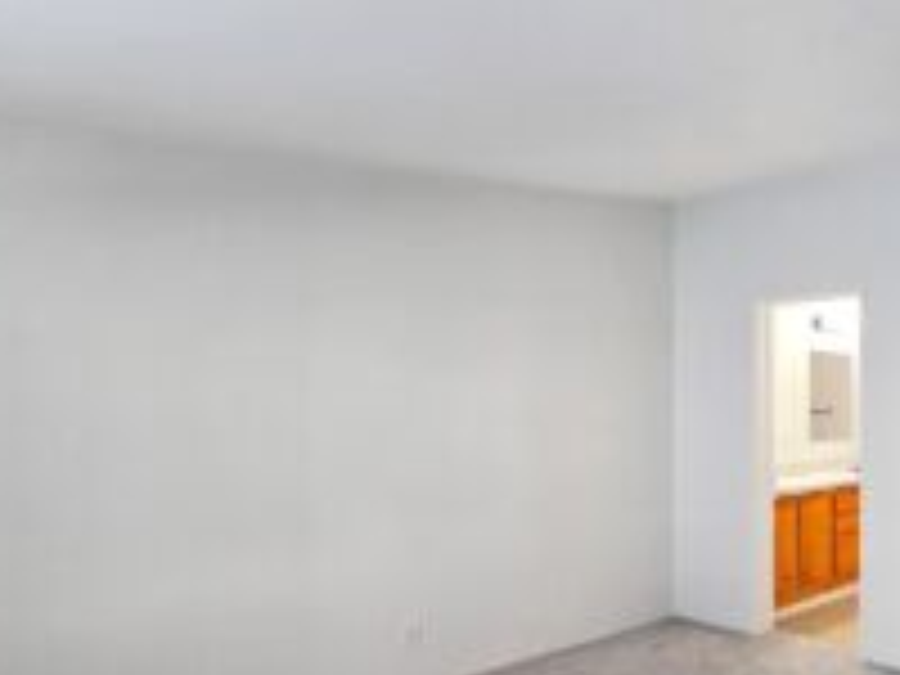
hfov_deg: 56.4
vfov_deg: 52.5
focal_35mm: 26
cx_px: 837
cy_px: 418
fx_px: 676
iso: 200
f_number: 2.2
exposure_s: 1/60
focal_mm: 2.2
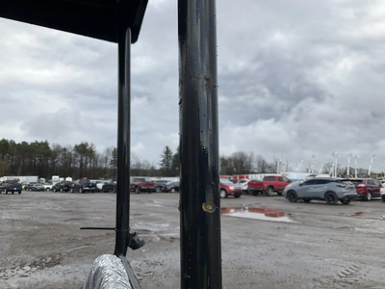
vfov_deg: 48.2
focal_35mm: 29
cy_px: 144
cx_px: 192
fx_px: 323
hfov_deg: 61.7
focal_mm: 3
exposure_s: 1/1786
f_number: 1.8
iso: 25
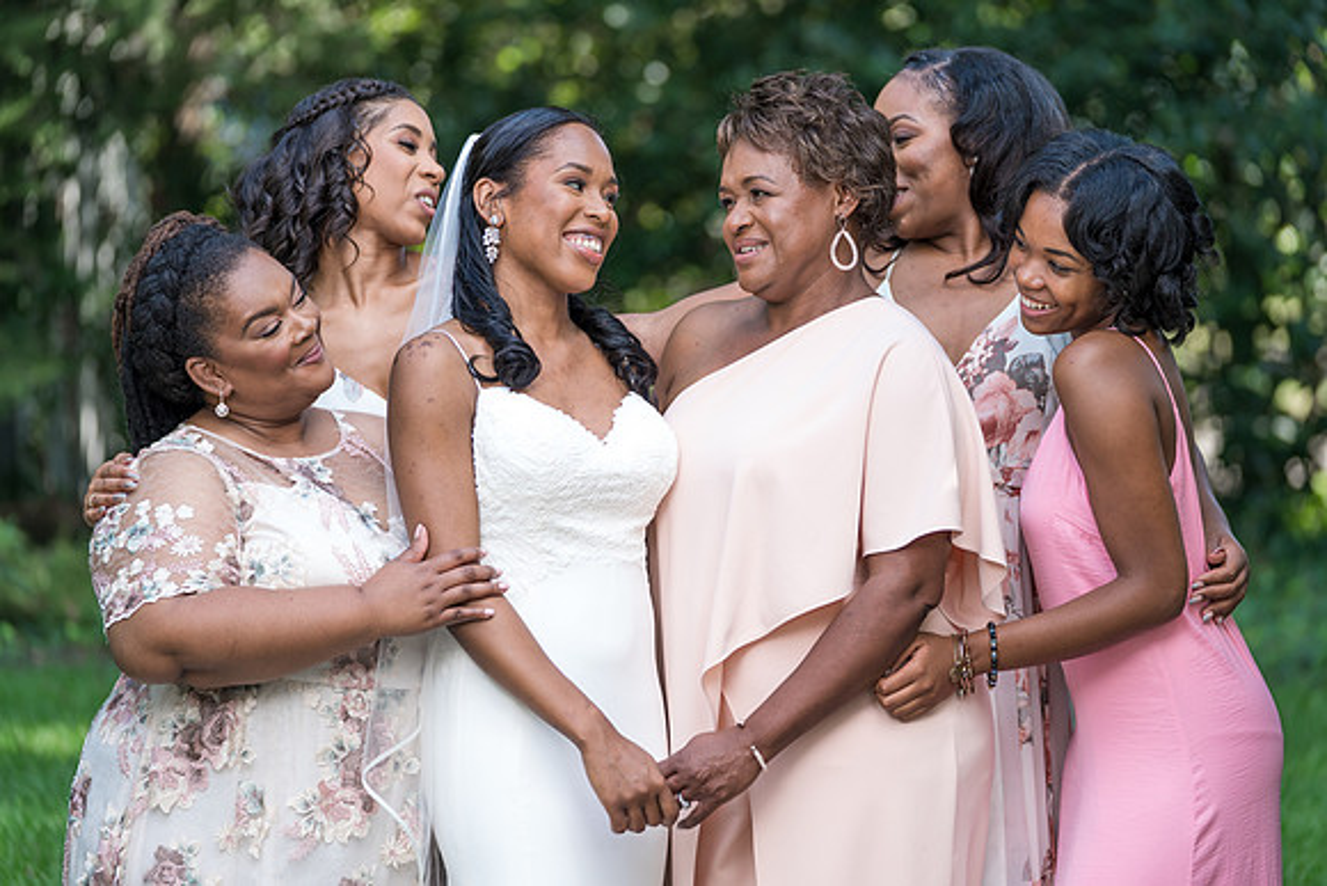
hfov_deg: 15.8
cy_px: 434
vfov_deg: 10.6
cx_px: 703
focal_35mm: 130
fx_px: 4791
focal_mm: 120
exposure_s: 1/200
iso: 125
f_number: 2.8
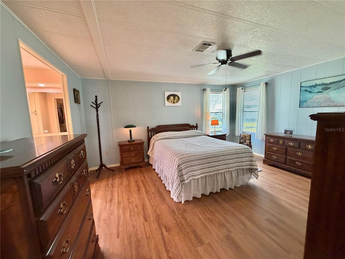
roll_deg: +1.3
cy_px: 130
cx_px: 172
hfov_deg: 102.1
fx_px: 140
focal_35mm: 14
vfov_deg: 85.7
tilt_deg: -7.5
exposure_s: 1/60
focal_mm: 2.22
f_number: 2.2
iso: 400
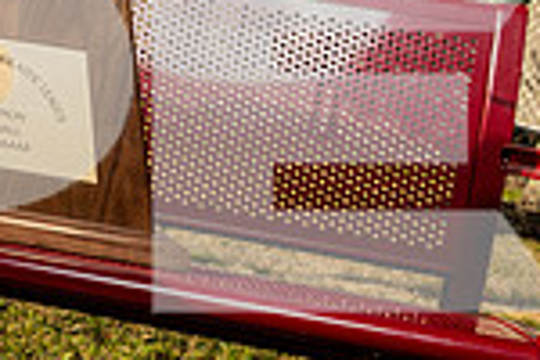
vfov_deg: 12.7
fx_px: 1620
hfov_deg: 16.6
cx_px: -349
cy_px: 124
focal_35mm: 108
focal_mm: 28
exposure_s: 1/250
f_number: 10
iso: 125
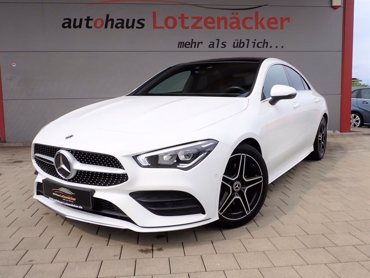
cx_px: 185
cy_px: 139
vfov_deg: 46.8
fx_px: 321
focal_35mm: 30
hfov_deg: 60.0
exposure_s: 1/125
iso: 100
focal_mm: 5.4
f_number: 9
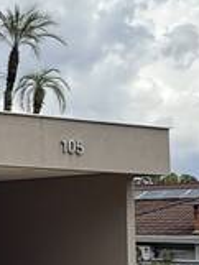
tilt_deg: +5.0
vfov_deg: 20.7
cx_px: -299
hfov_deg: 12.1
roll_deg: -1.7
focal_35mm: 94
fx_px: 720
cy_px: 188
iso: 80
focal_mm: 2.22
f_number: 2.2
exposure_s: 1/2717
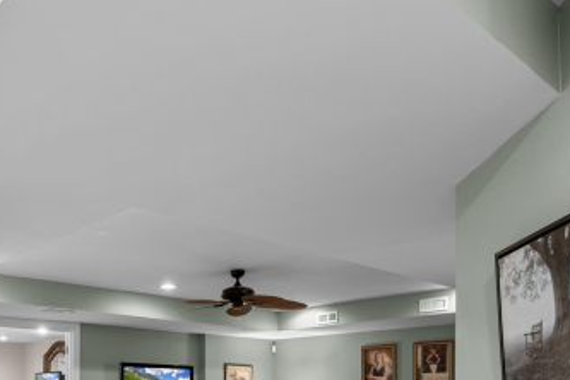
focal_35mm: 36
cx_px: 125
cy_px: 397
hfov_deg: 50.3
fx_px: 570
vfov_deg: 33.1
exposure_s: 4
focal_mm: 16
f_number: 11
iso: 400
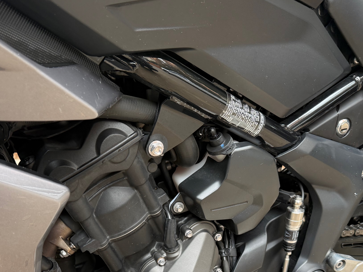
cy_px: 212
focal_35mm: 42
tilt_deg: -11.9
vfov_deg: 33.5
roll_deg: -1.0
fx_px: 440
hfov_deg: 44.5
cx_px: 144
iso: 160
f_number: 1.78
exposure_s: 1/122
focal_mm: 6.76
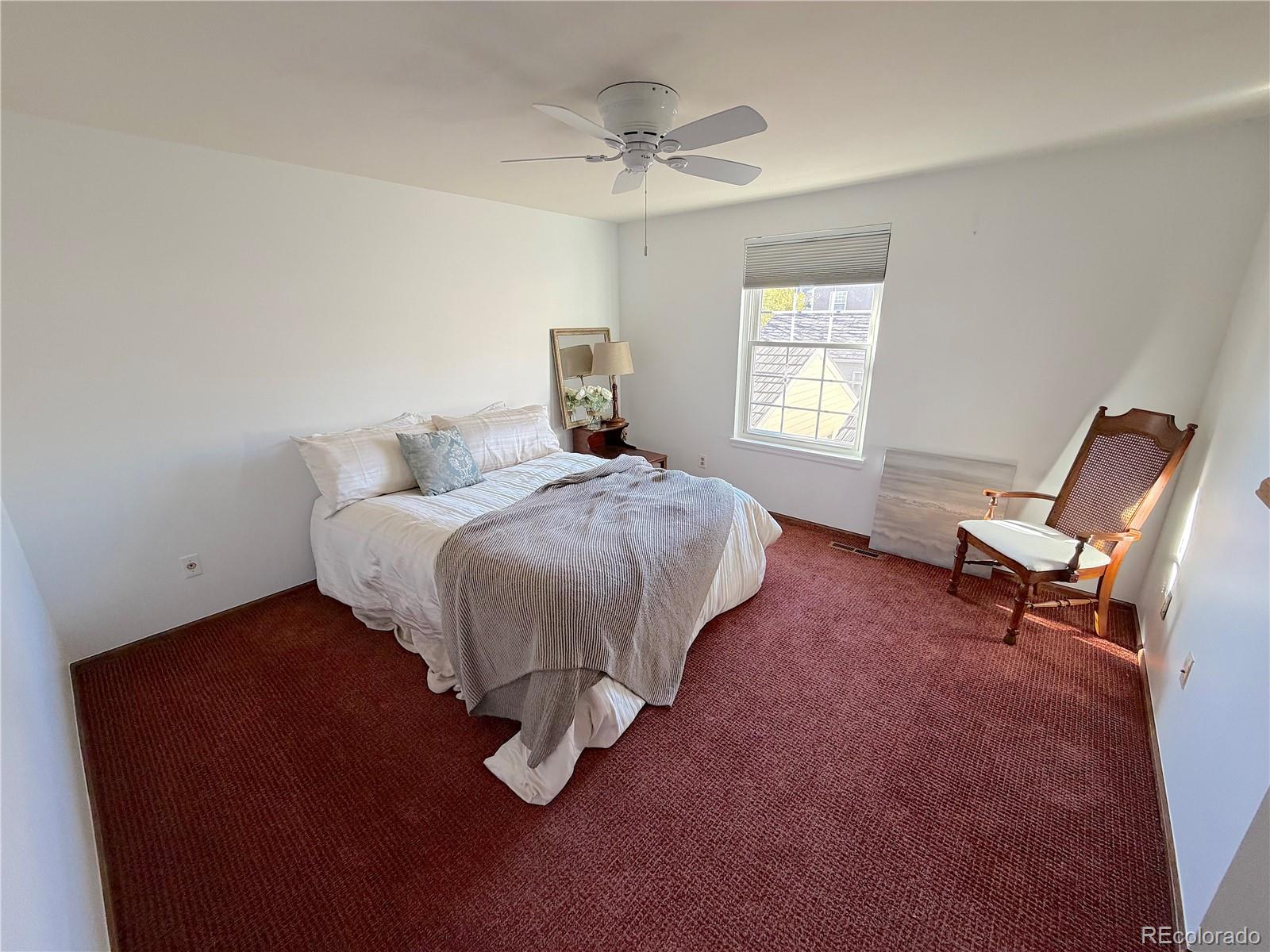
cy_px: 476
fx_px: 514
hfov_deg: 102.1
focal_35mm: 14
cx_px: 635
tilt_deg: -18.0
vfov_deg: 85.7
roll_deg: +0.4
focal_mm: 2.22
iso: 250
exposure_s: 1/60
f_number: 2.2
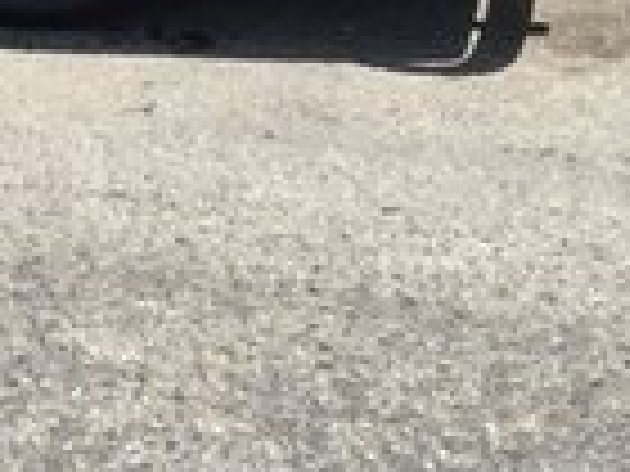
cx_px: -387
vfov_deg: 10.2
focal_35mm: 137
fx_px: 2493
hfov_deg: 13.4
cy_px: -407
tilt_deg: -8.6
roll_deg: +0.9
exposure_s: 1/1163
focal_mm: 4.15
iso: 32
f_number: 2.2
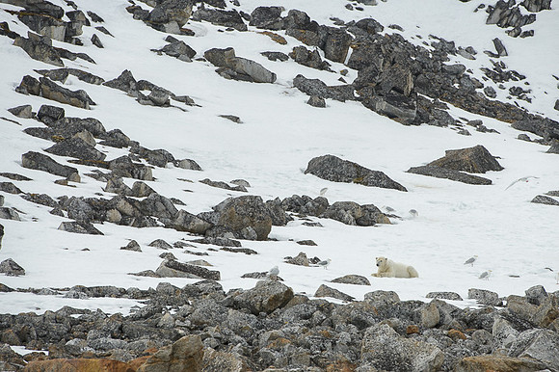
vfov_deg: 6.1
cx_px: 299
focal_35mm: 225
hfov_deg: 9.1
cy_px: 210
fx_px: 3499
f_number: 7.1
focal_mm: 200
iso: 800
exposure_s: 1/1000
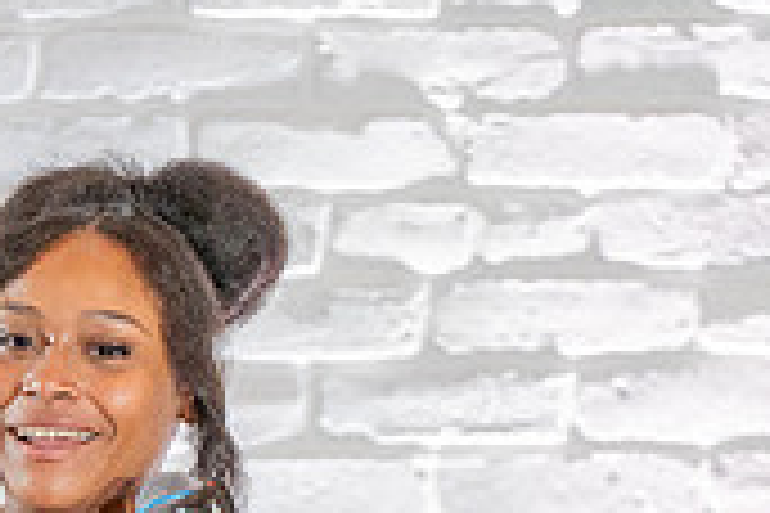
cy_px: 808
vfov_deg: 2.0
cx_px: 342
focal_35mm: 677
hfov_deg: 3.0
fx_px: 14479
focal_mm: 200
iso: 1600
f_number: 2.8
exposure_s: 1/320
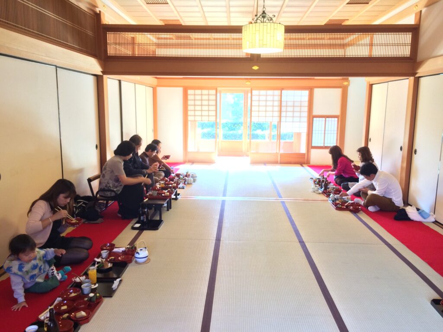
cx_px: 222
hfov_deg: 61.7
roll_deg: +0.2
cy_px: 166
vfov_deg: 48.2
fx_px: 371
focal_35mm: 29
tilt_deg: -10.0
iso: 100
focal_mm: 4.15
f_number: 2.2
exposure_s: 1/30
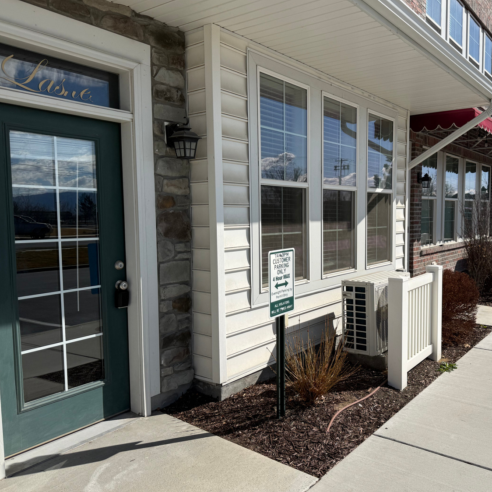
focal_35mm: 29
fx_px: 466
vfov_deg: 55.6
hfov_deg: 55.1
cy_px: 248
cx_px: 300
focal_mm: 6.76
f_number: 1.78
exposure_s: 1/7353
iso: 80
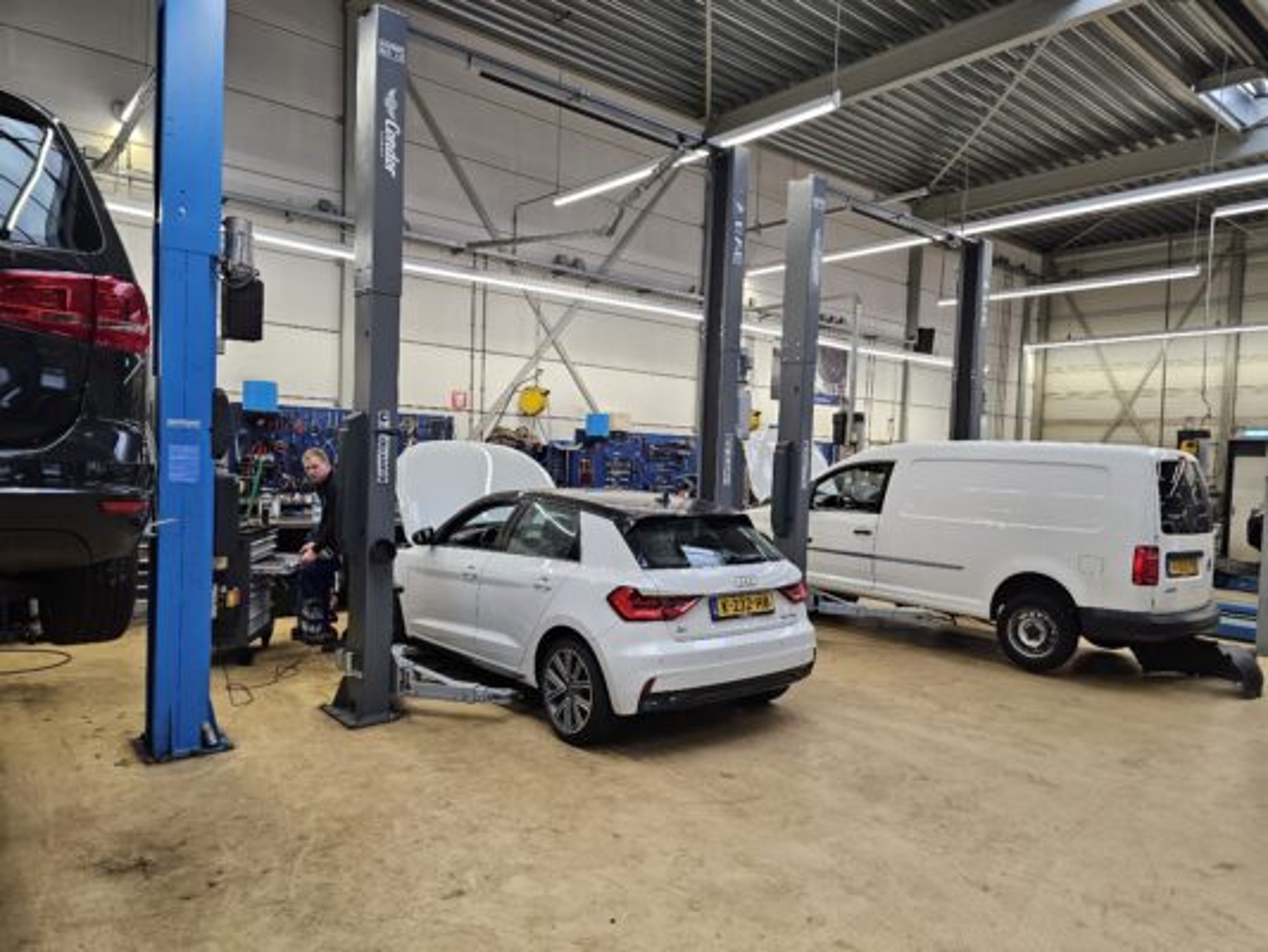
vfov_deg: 58.9
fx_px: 843
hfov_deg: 73.9
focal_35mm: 23
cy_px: 476
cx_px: 634
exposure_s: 1/100
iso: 160
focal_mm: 6.3
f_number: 1.7
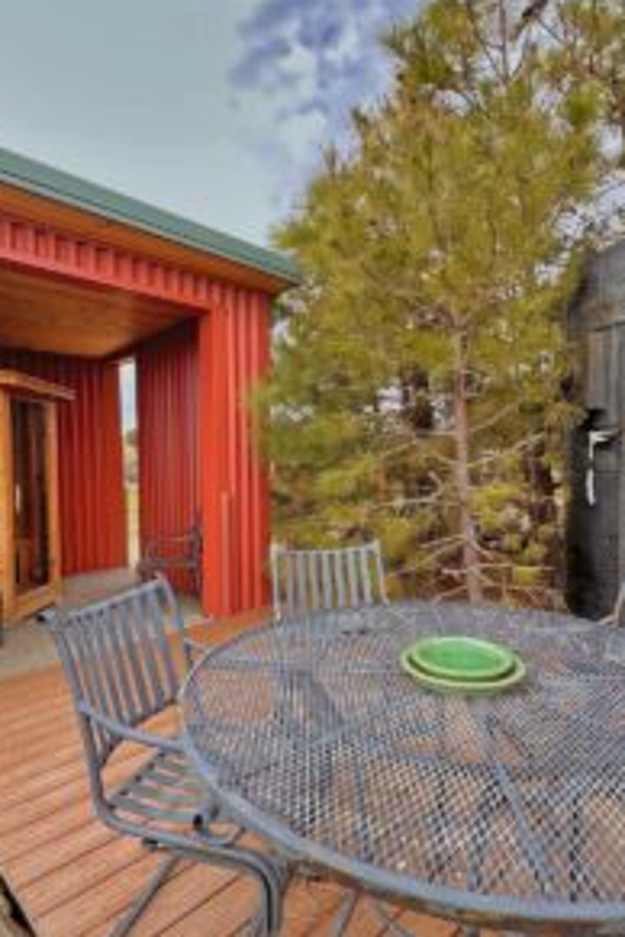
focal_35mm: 20
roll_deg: +0.6
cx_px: 338
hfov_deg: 61.8
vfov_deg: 84.0
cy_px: 473
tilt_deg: -1.3
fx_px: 521
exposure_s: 1/229
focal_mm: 2.2
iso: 40
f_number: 2.2
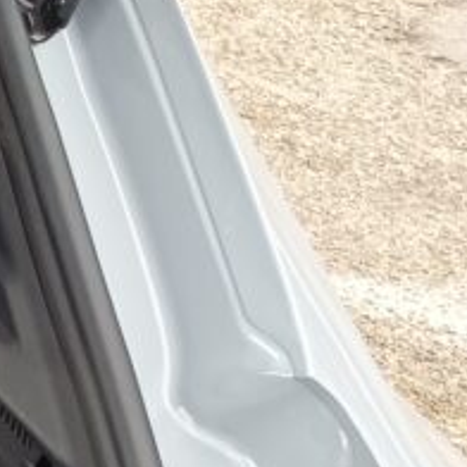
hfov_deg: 10.2
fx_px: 1984
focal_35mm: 130
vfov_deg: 13.4
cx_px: -886
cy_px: 369
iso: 82
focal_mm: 5.24
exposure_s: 1/100
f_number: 1.7
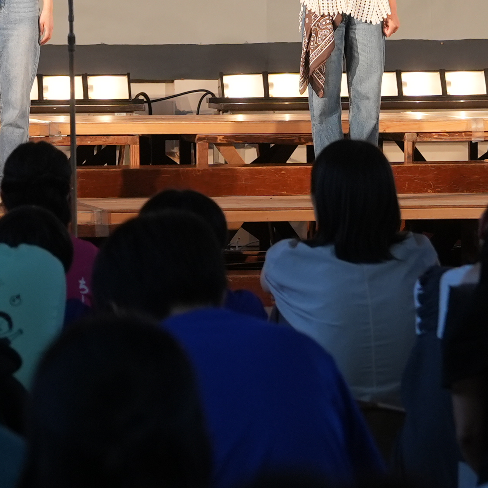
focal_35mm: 332
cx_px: 153
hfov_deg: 5.3
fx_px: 5295
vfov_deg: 5.2
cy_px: -207
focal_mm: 70
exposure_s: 1/160
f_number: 4
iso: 800
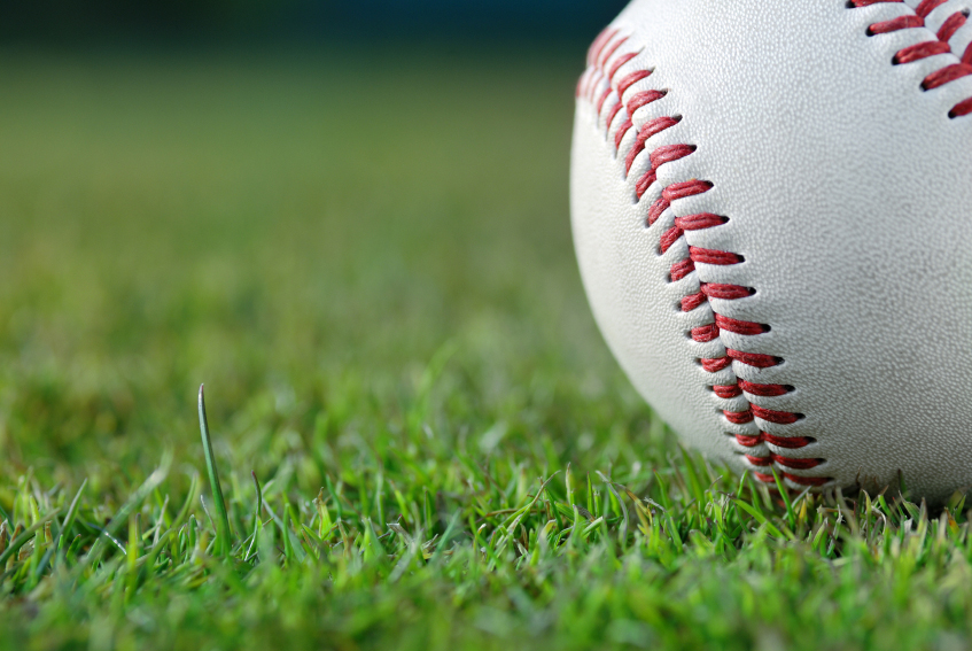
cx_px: 486
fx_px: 3649
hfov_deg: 15.2
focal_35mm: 135
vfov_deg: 10.2
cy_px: 326
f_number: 7.1
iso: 100
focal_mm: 90
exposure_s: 1/250
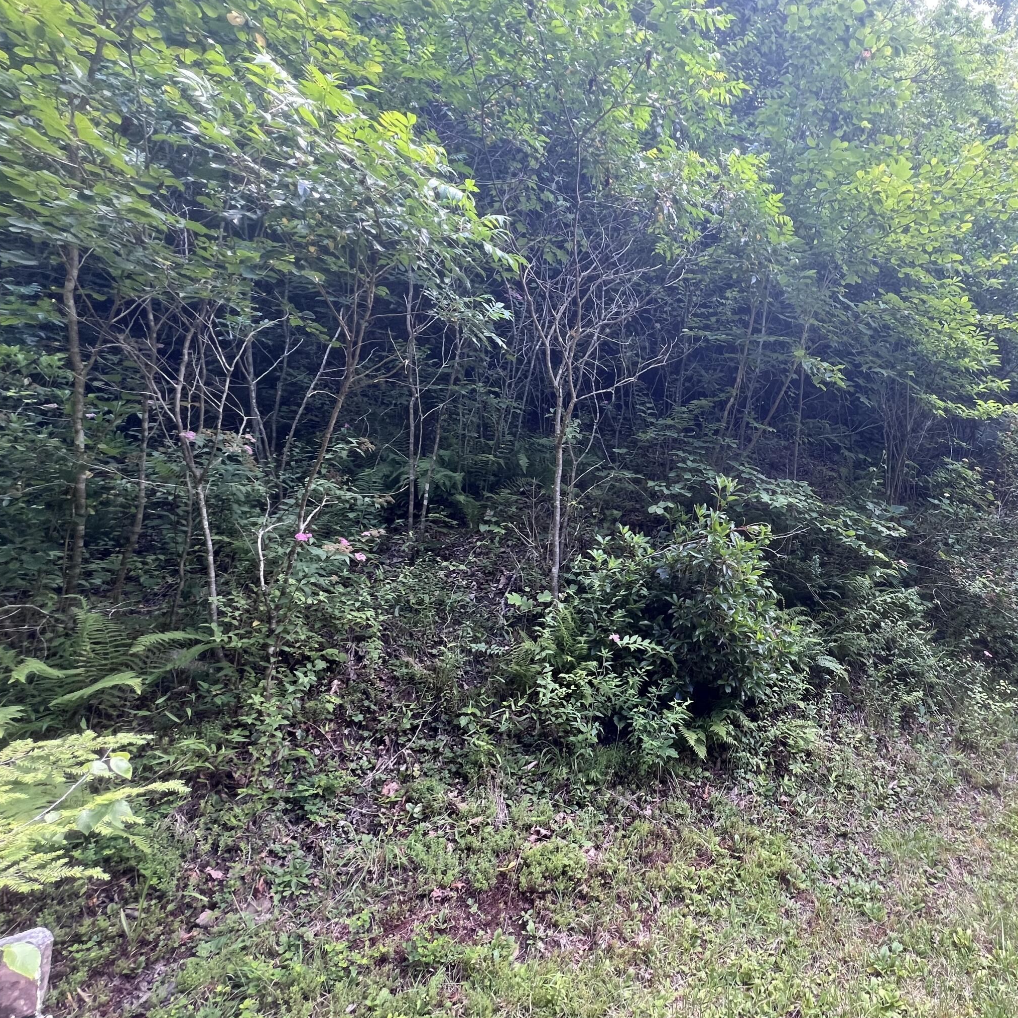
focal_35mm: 17
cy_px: 521
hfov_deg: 78.5
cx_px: 746
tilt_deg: +7.0
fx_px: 566
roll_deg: +1.5
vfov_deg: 84.0
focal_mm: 1.57
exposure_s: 1/99
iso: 100
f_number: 1.8
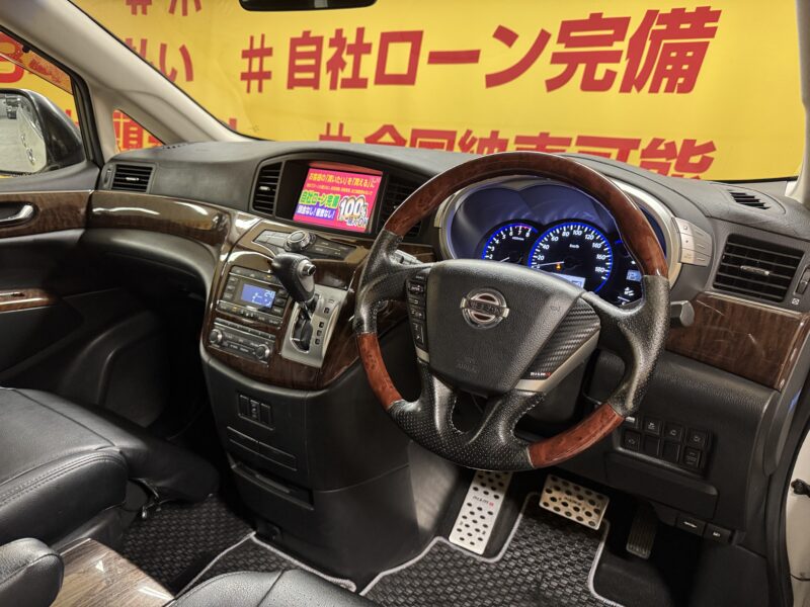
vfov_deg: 56.8
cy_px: 304
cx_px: 405
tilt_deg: -18.6
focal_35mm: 24
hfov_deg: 71.6
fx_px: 562
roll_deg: -1.0
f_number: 1.78
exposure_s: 1/50
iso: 320
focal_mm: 6.76
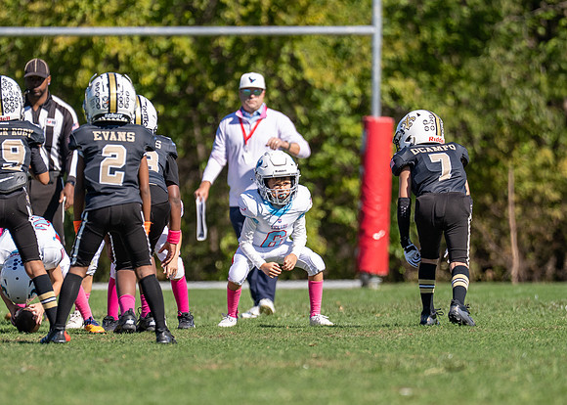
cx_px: 302
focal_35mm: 453
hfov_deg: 4.5
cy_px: 241
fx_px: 7295
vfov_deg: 3.2
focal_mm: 200
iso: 100
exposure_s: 1/2000
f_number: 2.8
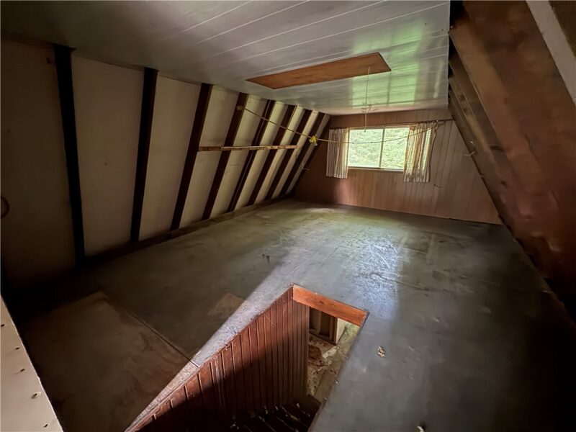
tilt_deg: -17.1
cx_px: 288
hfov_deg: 102.1
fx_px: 233
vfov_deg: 85.7
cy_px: 216
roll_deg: +1.0
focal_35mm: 14
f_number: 2.2
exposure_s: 1/8
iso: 1600
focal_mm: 2.22
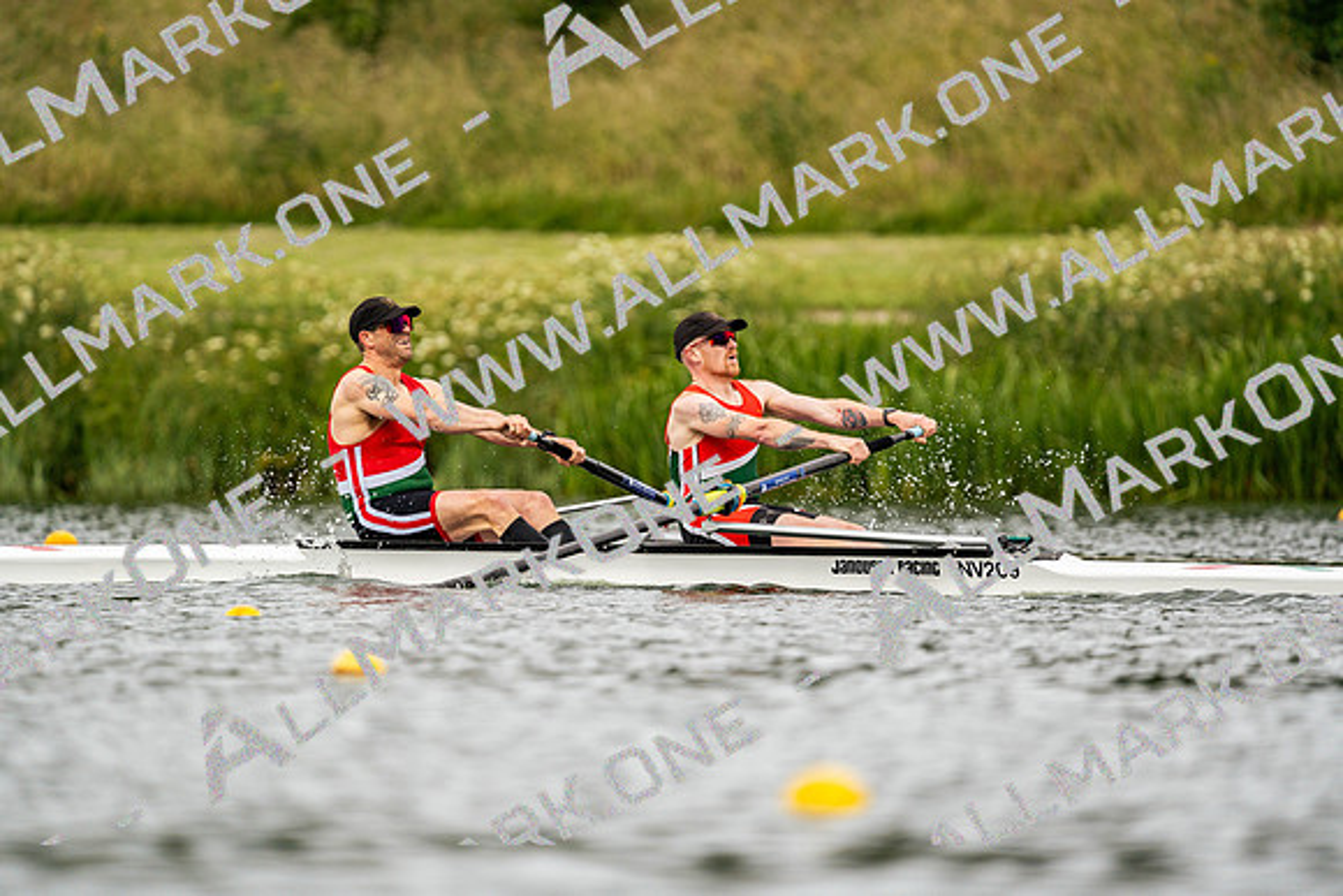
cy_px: 448
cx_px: 672
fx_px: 22388
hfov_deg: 3.4
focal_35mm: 600
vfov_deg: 2.3
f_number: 6.3
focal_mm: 600
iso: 400
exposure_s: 1/2000
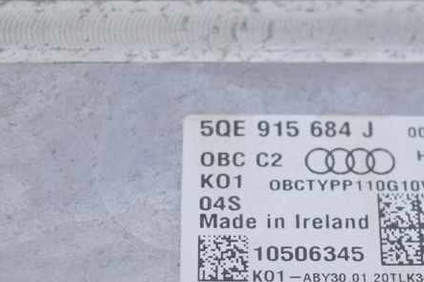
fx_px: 1409
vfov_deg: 11.4
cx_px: 290
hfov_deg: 17.1
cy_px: 186
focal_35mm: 120
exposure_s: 1/25
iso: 400
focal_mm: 55
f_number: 5.6
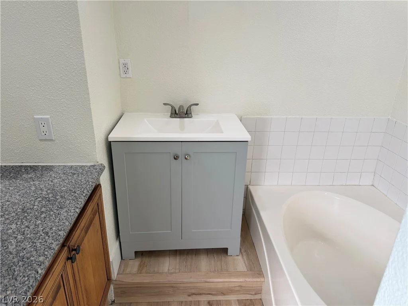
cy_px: 153
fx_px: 283
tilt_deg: -22.5
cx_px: 204
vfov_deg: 56.8
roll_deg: -2.6
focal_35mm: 24
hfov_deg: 71.6
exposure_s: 1/312
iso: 80
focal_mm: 6.76
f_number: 1.78
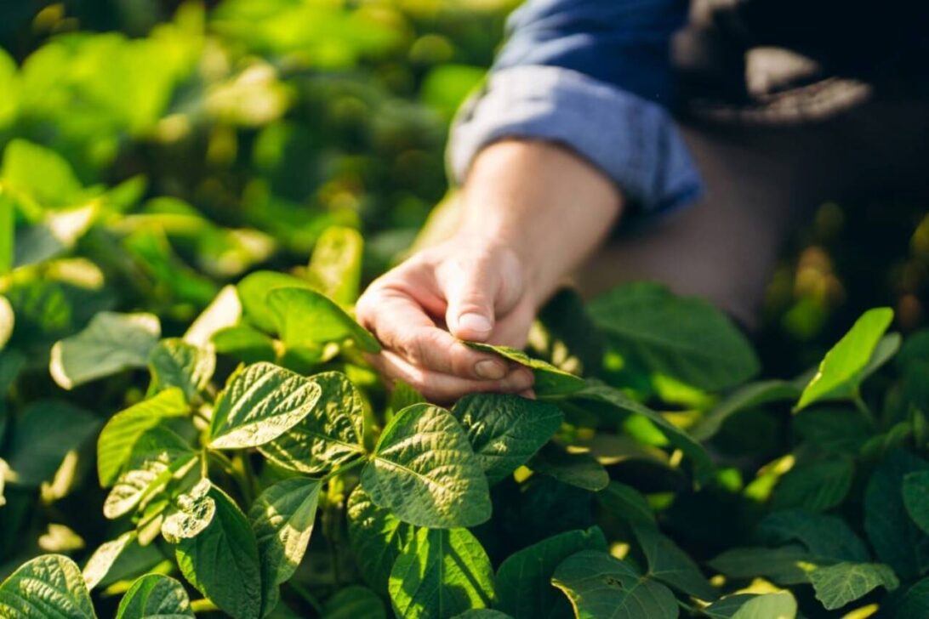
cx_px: 464
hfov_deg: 23.9
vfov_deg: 16.1
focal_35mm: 85
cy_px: 310
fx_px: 2193
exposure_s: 1/4000
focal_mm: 85
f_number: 2
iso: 400
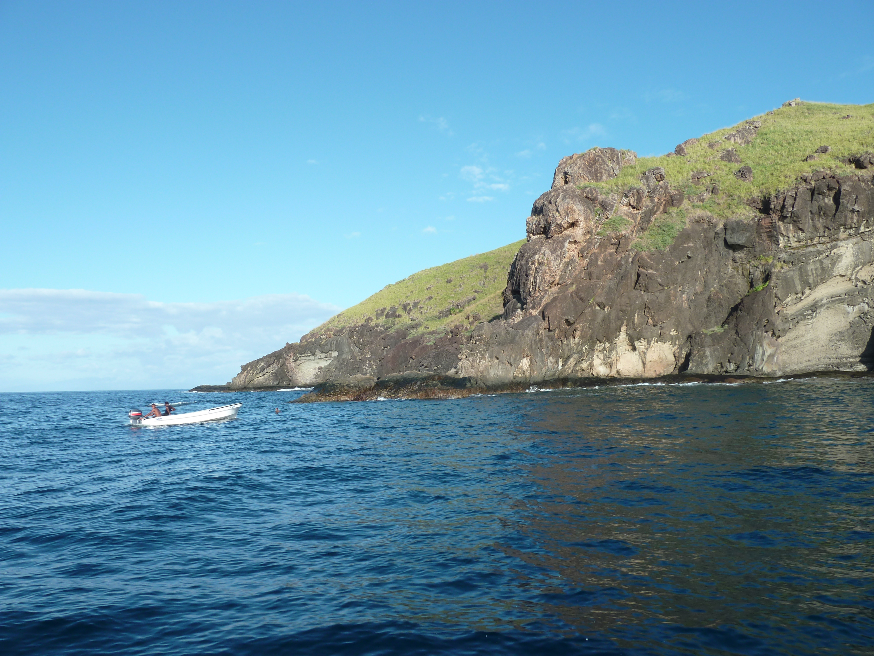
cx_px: 437
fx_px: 631
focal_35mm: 25
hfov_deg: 69.4
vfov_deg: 54.9
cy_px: 328
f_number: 4
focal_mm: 4.1
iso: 80
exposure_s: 1/400
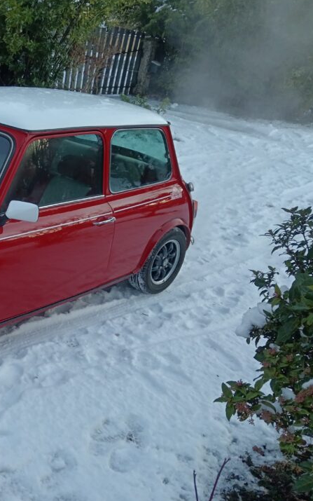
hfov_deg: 28.2
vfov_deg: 48.2
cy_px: 240
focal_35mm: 41
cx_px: -39
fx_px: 559
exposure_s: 1/100
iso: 496
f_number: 1.9
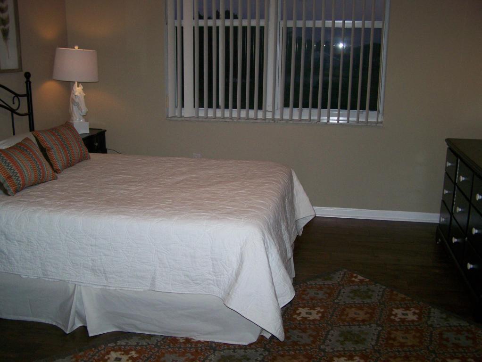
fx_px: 529
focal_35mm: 38
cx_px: 241
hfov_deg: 48.9
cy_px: 181
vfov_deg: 37.8
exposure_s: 1/60
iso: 160
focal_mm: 6.3
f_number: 2.8
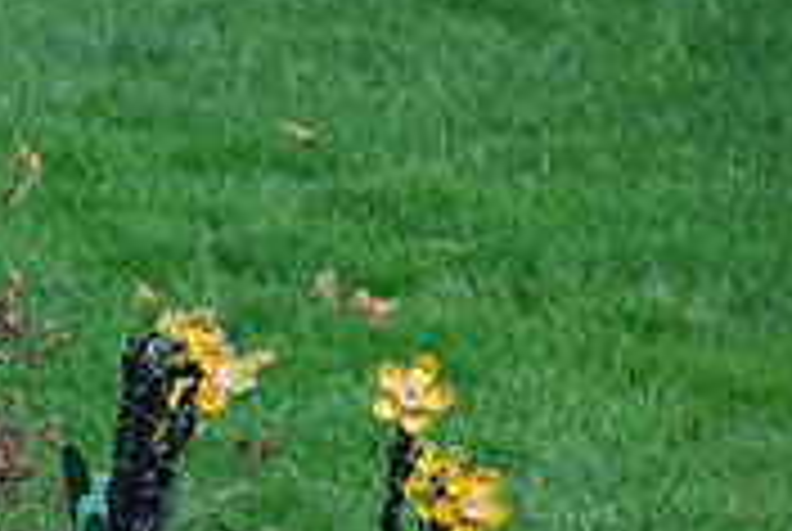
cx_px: -378
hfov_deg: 3.1
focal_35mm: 667
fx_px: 14691
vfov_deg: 2.1
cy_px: 524
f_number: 5.6
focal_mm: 135
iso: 400
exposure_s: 1/100
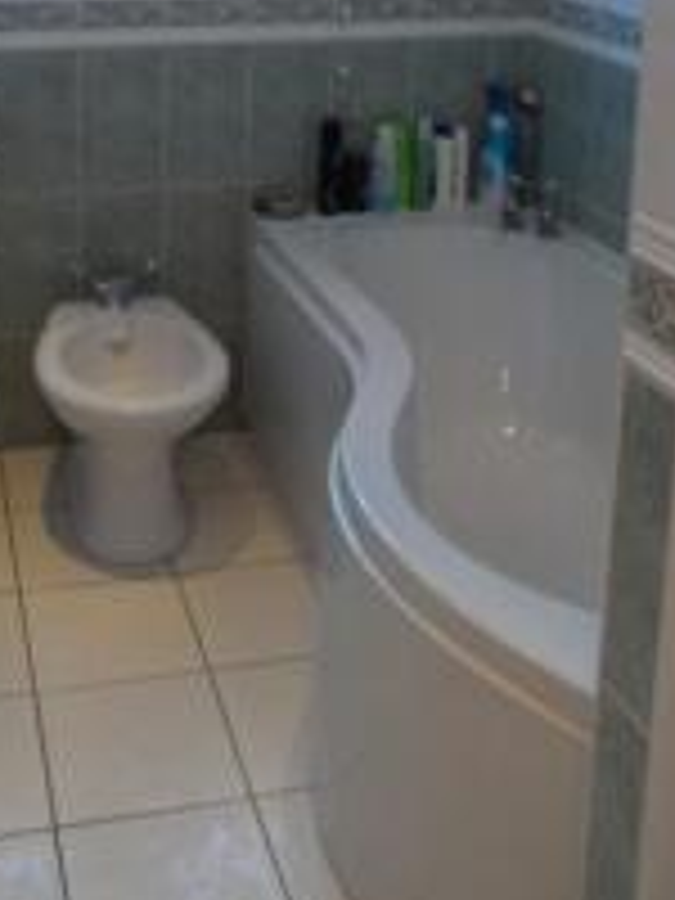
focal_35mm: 46
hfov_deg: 31.2
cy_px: 43
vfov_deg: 37.7
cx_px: 202
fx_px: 1196
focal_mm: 3.6
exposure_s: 1/15
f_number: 3.4
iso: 100
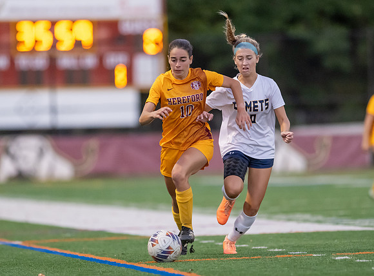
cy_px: 158
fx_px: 4488
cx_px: 177
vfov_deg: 3.5
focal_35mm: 418
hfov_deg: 4.8
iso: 5000
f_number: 2.8
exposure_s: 1/1000
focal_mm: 300
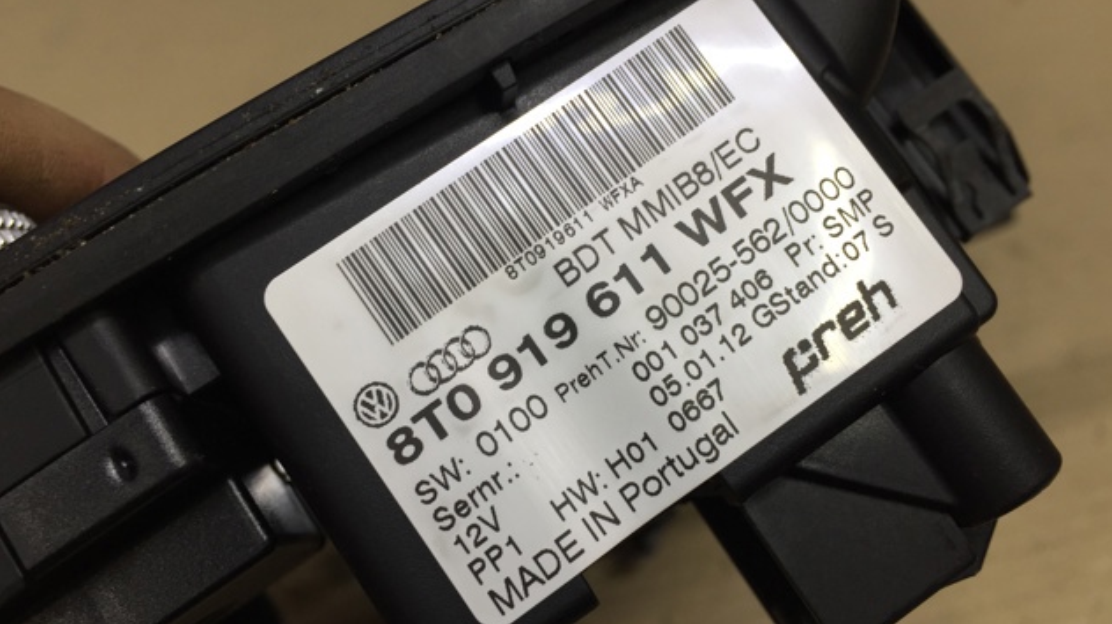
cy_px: 316
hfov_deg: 61.0
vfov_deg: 36.6
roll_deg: +6.1
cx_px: 560
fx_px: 943
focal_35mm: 32
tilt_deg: -42.1
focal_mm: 4.15
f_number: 2.2
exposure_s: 1/50
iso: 32
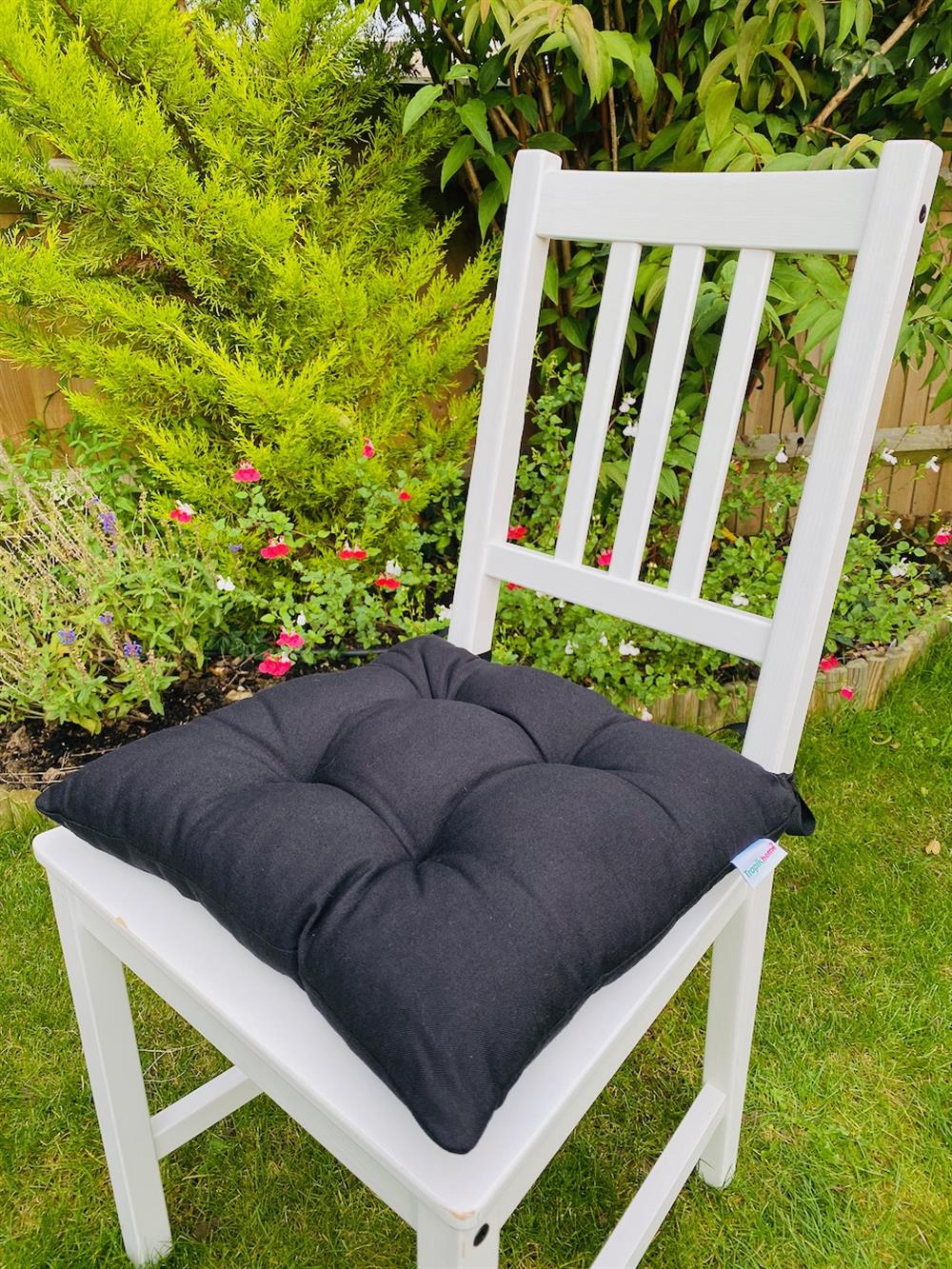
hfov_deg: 53.1
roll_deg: +1.5
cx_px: 476
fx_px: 953
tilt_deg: -21.3
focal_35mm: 26
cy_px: 634
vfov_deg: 67.3
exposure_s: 1/349
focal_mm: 4.25
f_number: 1.8
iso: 32
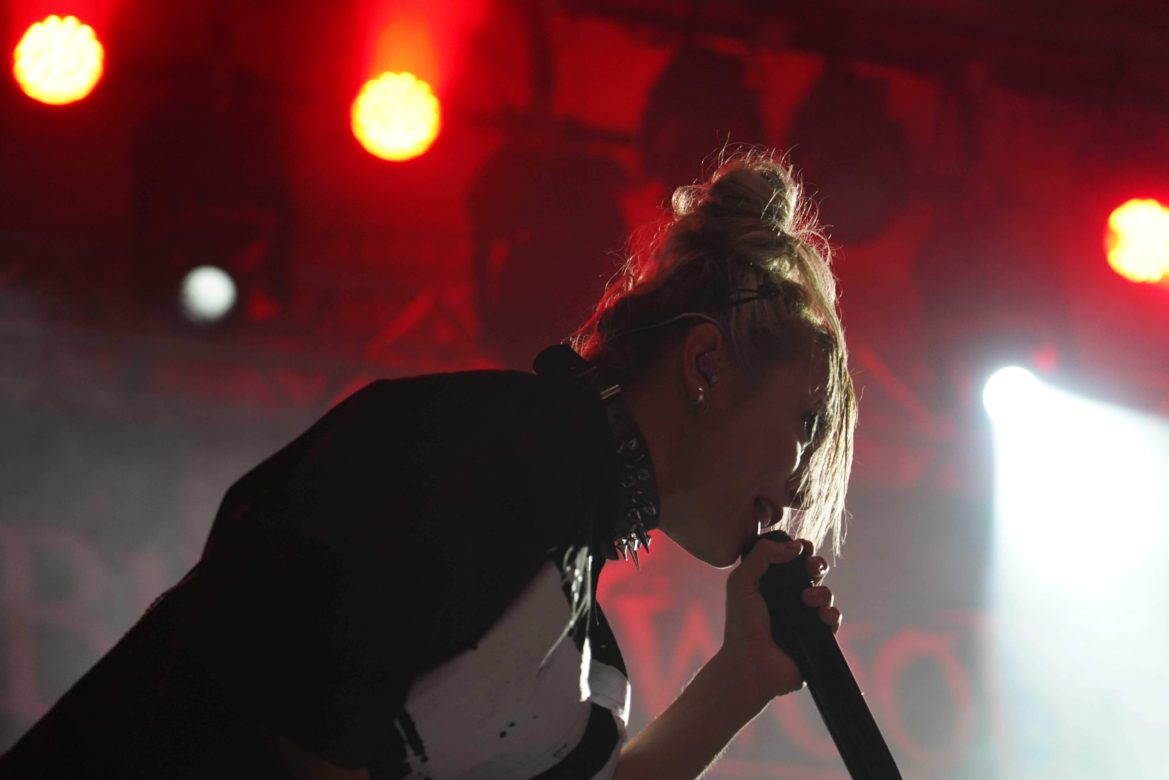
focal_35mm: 105
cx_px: 584
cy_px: 390
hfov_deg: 19.5
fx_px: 3409
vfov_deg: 13.0
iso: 4000
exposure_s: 1/160
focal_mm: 105
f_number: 4
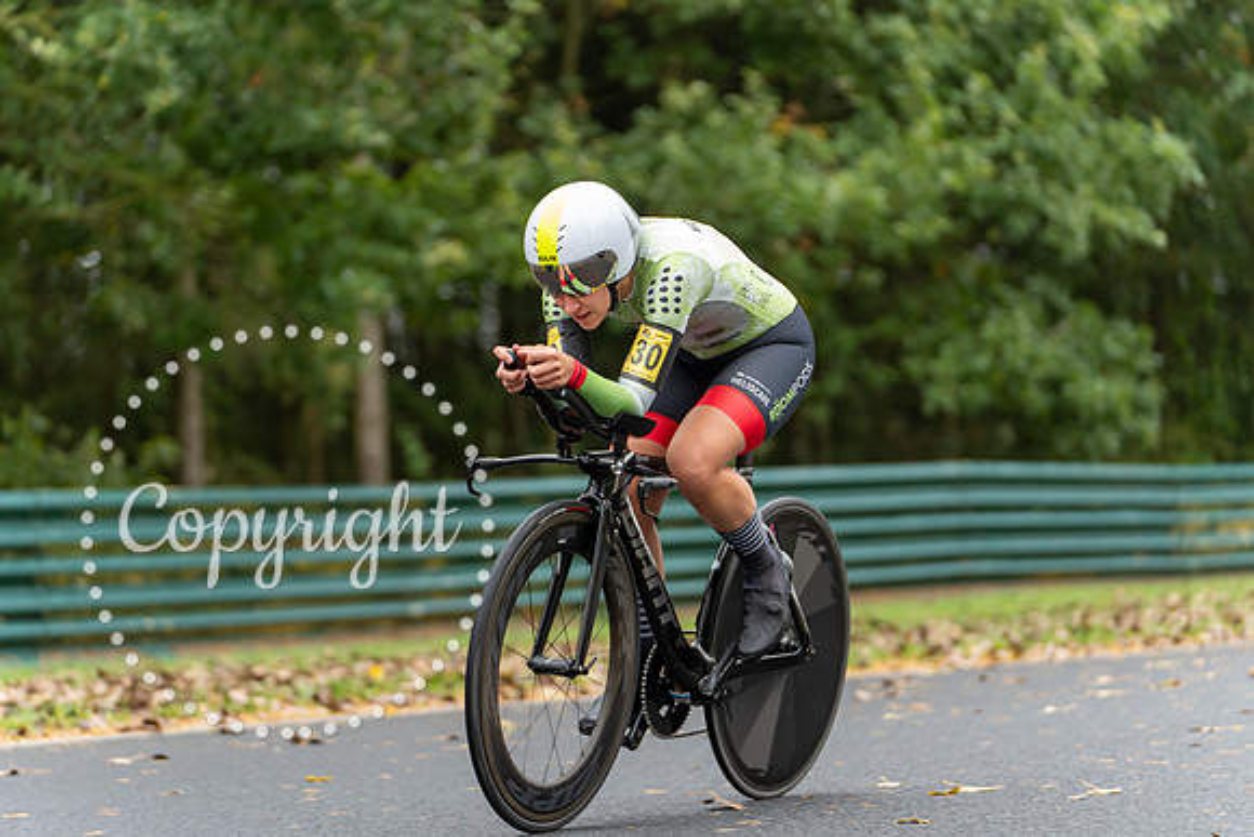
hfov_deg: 16.1
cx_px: 627
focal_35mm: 127
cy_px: 418
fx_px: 4425
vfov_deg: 10.8
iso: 1000
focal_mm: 127
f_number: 2.8
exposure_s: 1/1000
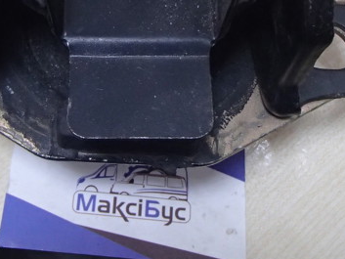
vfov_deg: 21.5
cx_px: 121
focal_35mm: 67
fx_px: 668
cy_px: 31
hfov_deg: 28.8
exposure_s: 1/40
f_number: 4.7
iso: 800
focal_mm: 6.64
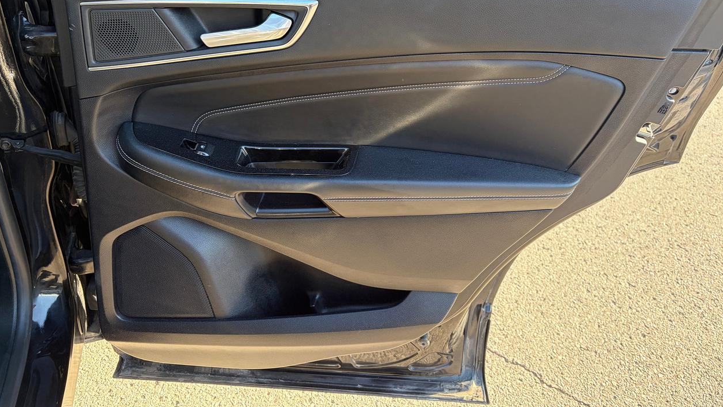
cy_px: 136
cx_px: 360
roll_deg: -3.1
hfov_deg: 66.1
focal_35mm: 29
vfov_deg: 39.7
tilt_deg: -26.5
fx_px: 556
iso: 125
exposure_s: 1/225
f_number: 1.6
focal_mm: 5.96
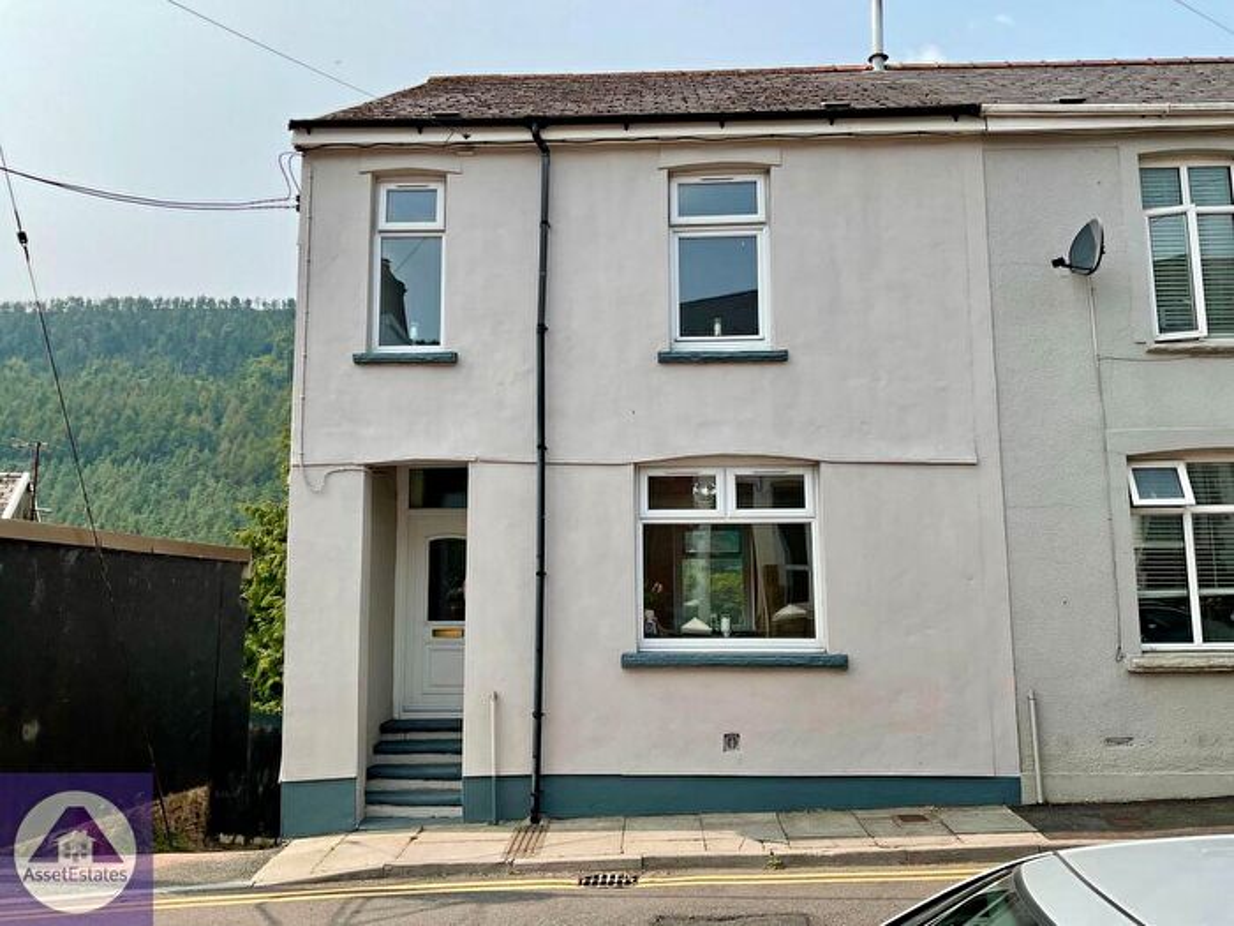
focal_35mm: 29
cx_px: 617
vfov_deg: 48.2
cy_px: 463
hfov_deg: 61.7
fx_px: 1034
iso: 16
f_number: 1.8
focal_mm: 3
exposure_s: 1/1786
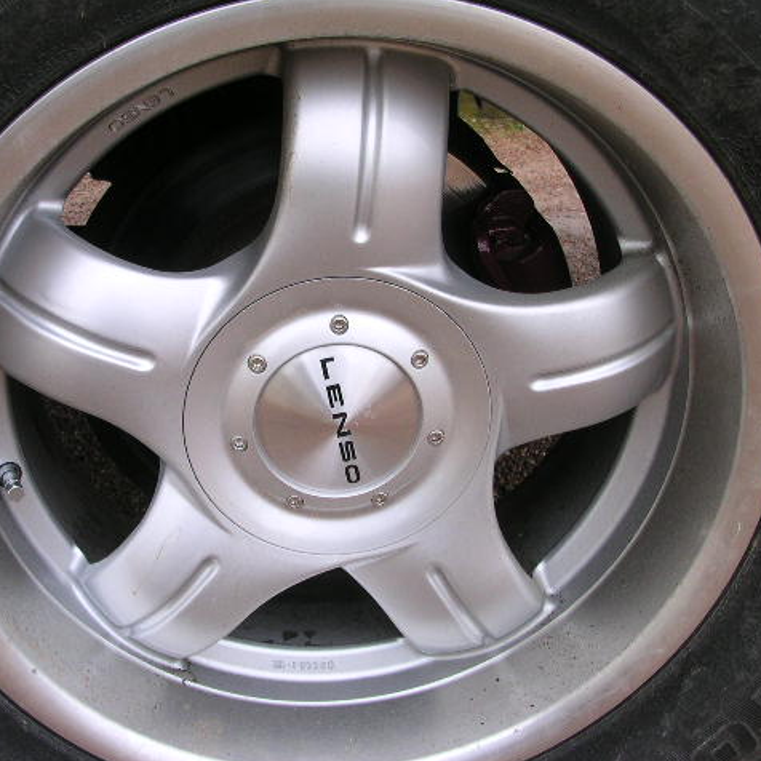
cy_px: 380
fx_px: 1094
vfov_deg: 38.3
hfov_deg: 38.3
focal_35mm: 44
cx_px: 345
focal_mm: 5.6
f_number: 2.7
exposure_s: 1/84.3
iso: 100
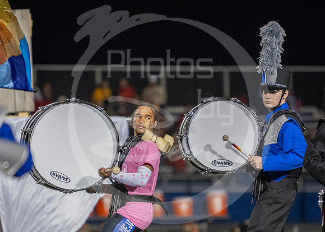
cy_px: 166
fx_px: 3497
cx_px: 155
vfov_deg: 3.8
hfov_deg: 5.3
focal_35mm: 379
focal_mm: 200
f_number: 2.8
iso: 4000
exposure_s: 1/500
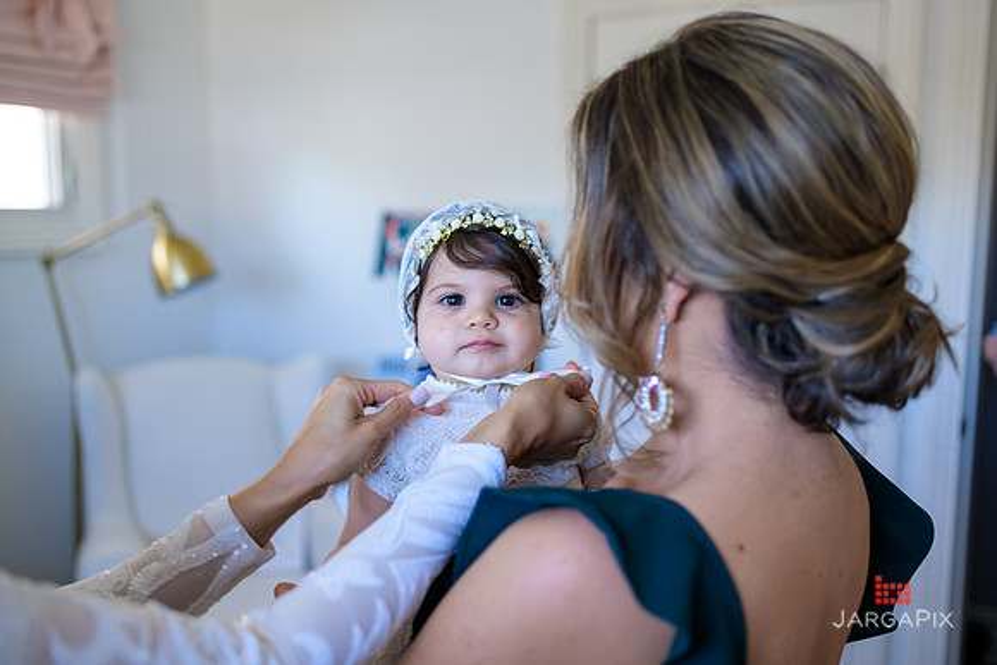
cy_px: 332
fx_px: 969
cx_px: 498
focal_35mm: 35
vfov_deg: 37.9
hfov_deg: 54.4
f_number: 2
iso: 500
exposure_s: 1/125
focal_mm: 35
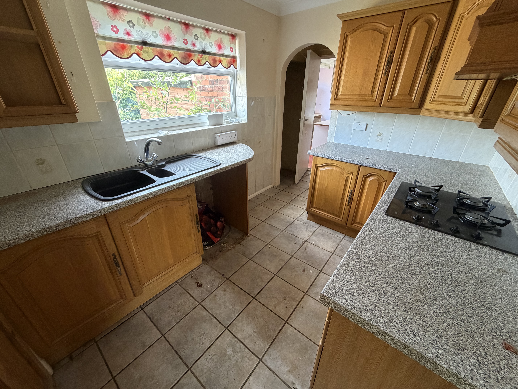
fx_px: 209
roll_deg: -0.1
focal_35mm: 14
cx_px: 259
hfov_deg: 102.1
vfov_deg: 85.7
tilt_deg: -26.2
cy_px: 194
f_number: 2.2
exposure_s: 1/68
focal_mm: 2.22
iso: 320
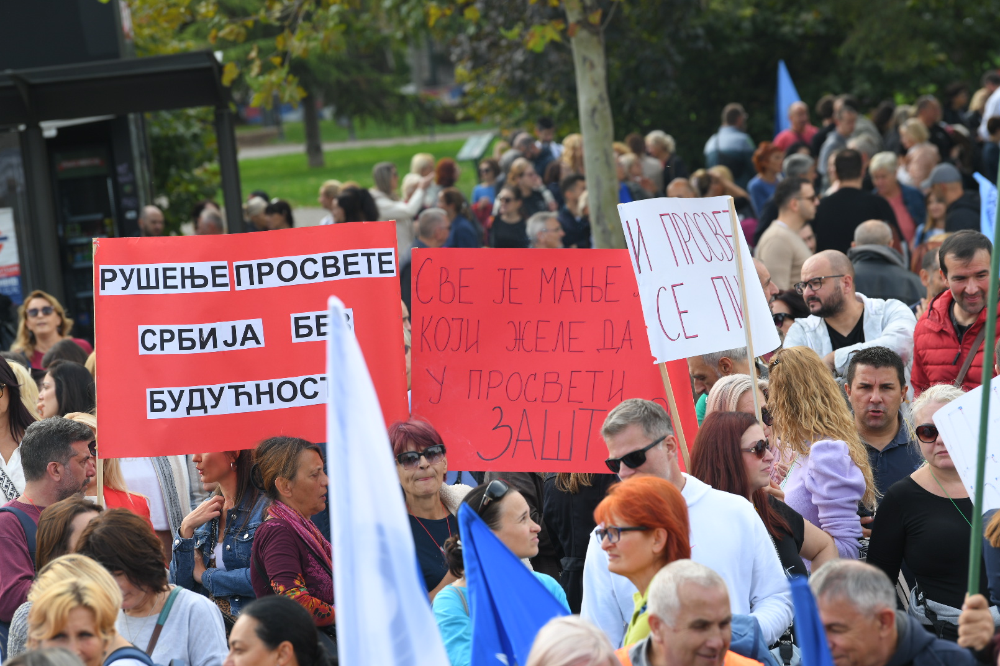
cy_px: 332
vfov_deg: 8.3
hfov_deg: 12.4
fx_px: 4610
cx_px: 498
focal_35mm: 166
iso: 200
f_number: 5.6
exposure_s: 1/250
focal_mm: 165
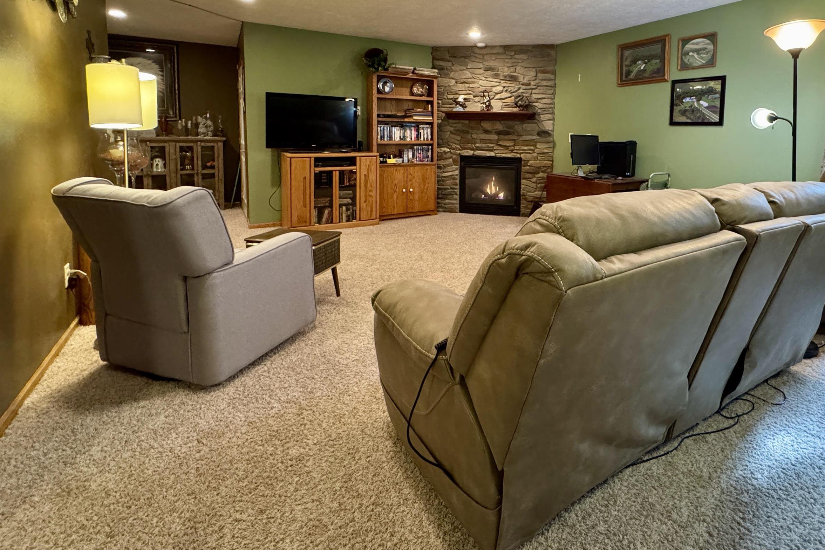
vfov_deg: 62.1
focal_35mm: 19
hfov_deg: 85.4
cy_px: 161
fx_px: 435
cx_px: 509
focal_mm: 2.22
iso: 1000
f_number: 2.2
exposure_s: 1/60
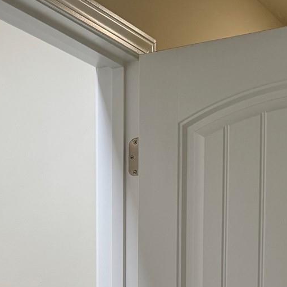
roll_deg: +0.3
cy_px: 376
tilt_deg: -4.0
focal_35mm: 85
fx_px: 797
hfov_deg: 19.9
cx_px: 20
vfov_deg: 18.9
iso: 100
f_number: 1.78
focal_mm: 6.76
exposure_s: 1/120
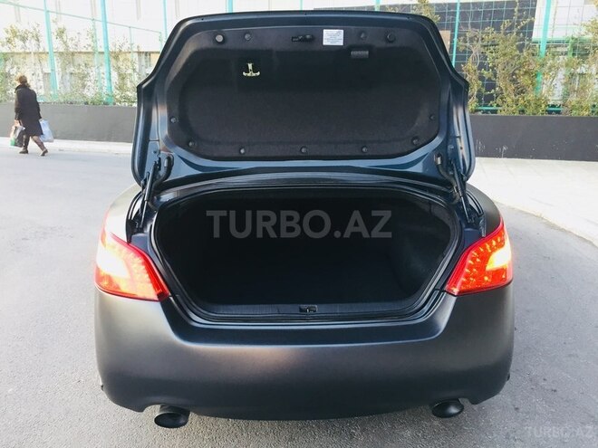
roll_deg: -0.1
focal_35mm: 29
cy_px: 224
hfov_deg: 61.7
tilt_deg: -15.0
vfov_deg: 48.2
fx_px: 501
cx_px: 299
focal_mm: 4.15
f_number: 2.2
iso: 50
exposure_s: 1/33
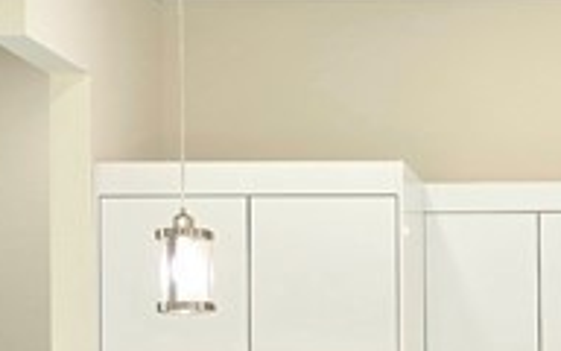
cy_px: 459
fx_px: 1988
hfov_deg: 15.3
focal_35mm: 130
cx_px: 728
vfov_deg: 9.9
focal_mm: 6.3
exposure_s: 1/120
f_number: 1.7
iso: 64
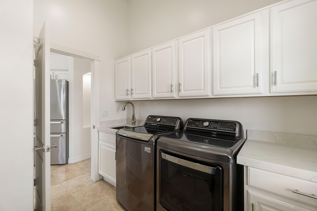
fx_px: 132
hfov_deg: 100.4
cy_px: 106
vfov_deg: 77.3
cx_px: 158
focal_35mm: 15
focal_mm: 10
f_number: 8
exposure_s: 1/10
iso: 400
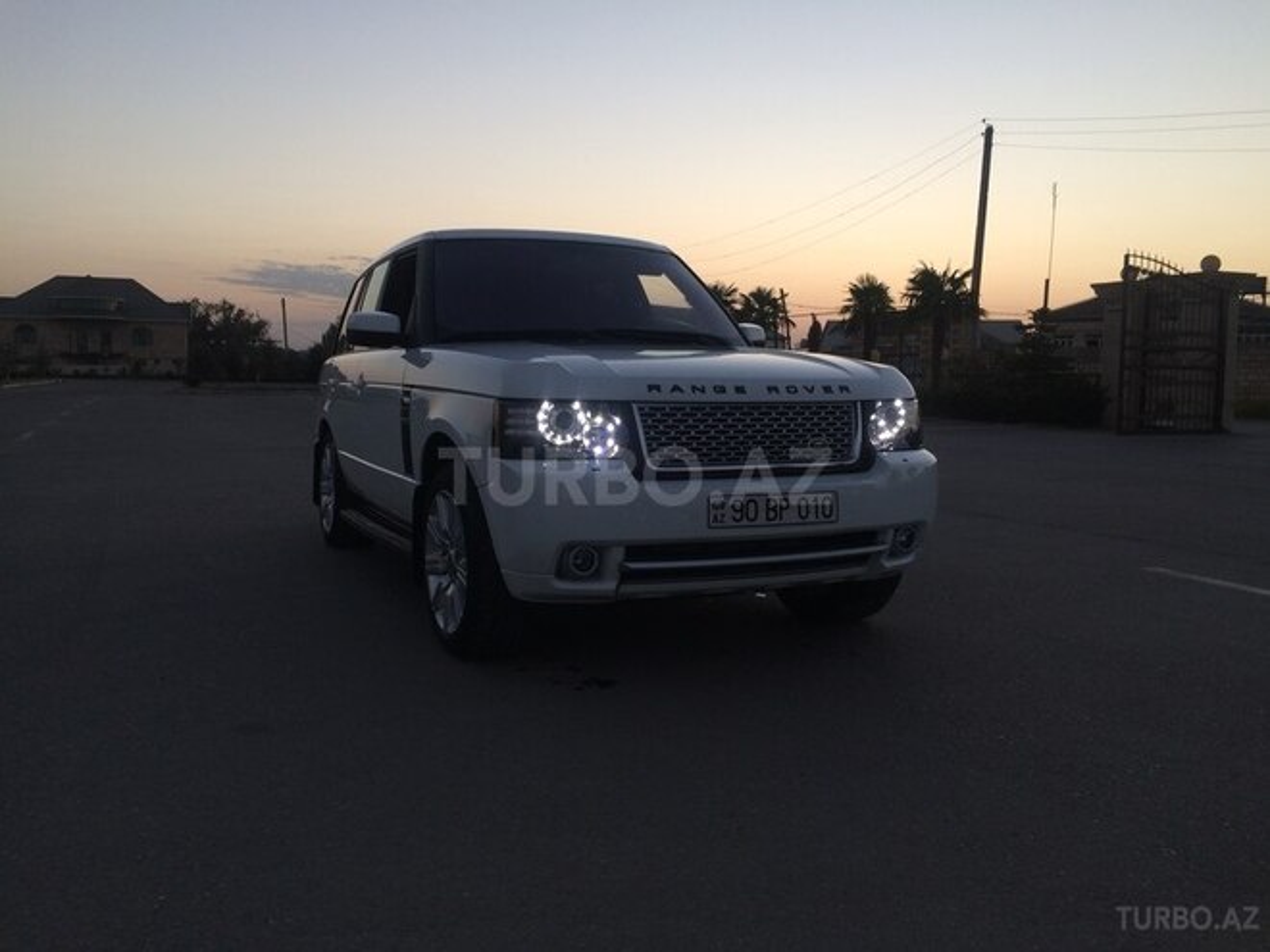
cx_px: 635
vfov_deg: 48.2
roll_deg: +0.2
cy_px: 476
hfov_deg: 61.7
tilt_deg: -6.0
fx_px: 1064
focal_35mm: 29
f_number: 2.2
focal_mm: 4.15
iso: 32
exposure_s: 1/50
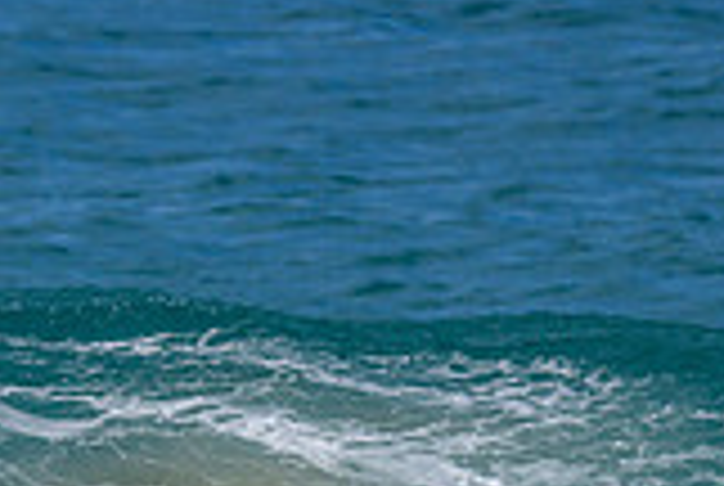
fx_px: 73540
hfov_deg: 0.6
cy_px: 611
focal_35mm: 3650
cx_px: -442
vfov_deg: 0.4
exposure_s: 1/2000
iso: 280
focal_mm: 800
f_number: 6.3
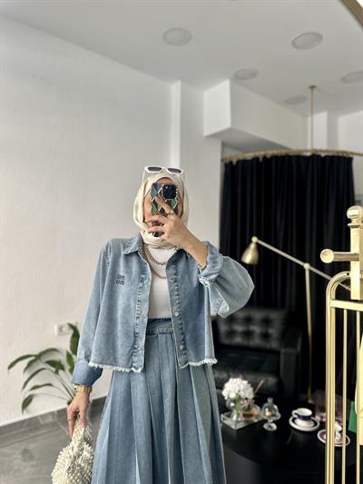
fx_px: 335
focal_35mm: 24
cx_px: 182
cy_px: 242
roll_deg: -1.9
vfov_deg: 71.6
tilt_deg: -16.2
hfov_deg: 56.8
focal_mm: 6.86
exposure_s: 1/219
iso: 64
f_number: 1.78
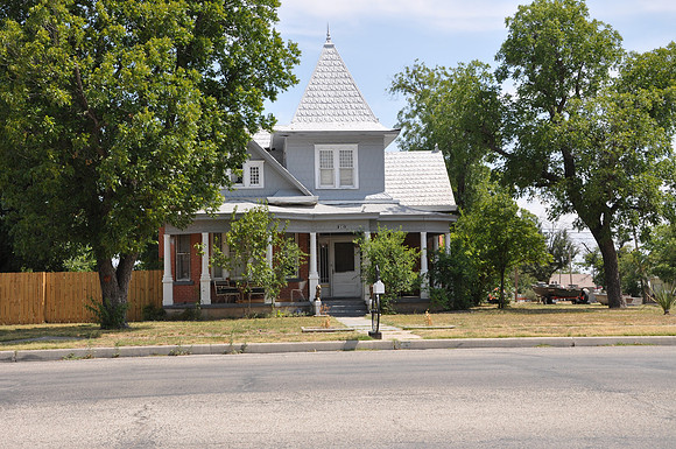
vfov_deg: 26.4
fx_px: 956
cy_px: 224
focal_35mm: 51
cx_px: 338
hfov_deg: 38.9
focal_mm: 34
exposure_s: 1/200
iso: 200
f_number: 9
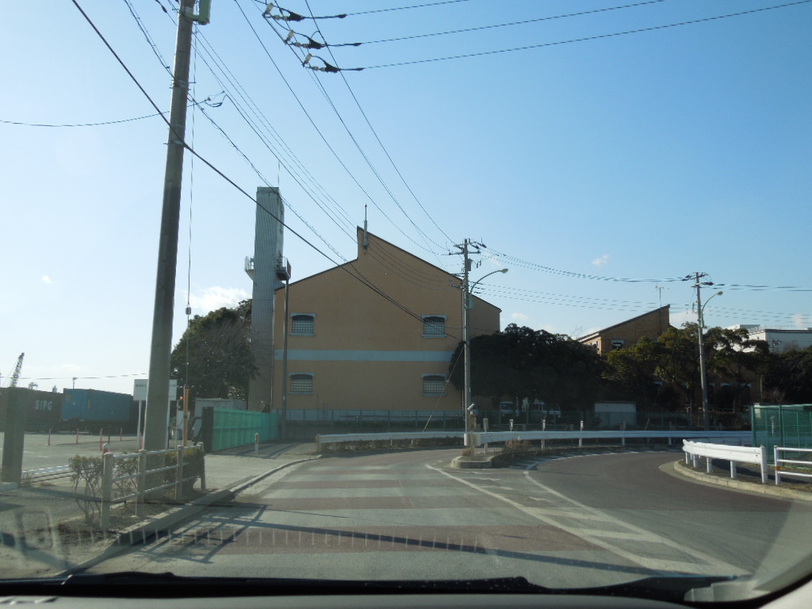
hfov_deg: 58.4
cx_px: 406
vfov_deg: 45.4
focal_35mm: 31
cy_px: 304
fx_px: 727
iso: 100
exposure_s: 1/1000
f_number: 3.6
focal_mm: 5.6
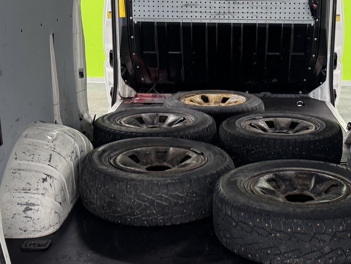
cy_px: 98
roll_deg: -1.4
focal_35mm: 59
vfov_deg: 24.7
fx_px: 598
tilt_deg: -11.7
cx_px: 238
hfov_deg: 32.4
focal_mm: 6.76
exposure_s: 1/50
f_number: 1.78
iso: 200
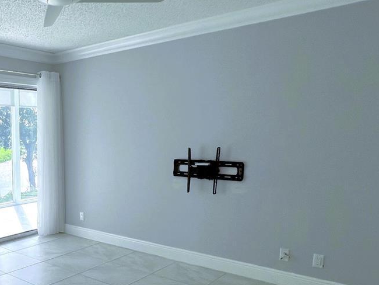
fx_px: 350
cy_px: 199
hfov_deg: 50.3
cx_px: 36
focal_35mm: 32
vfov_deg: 43.3
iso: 32
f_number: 1.8
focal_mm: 1.57
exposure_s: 1/169
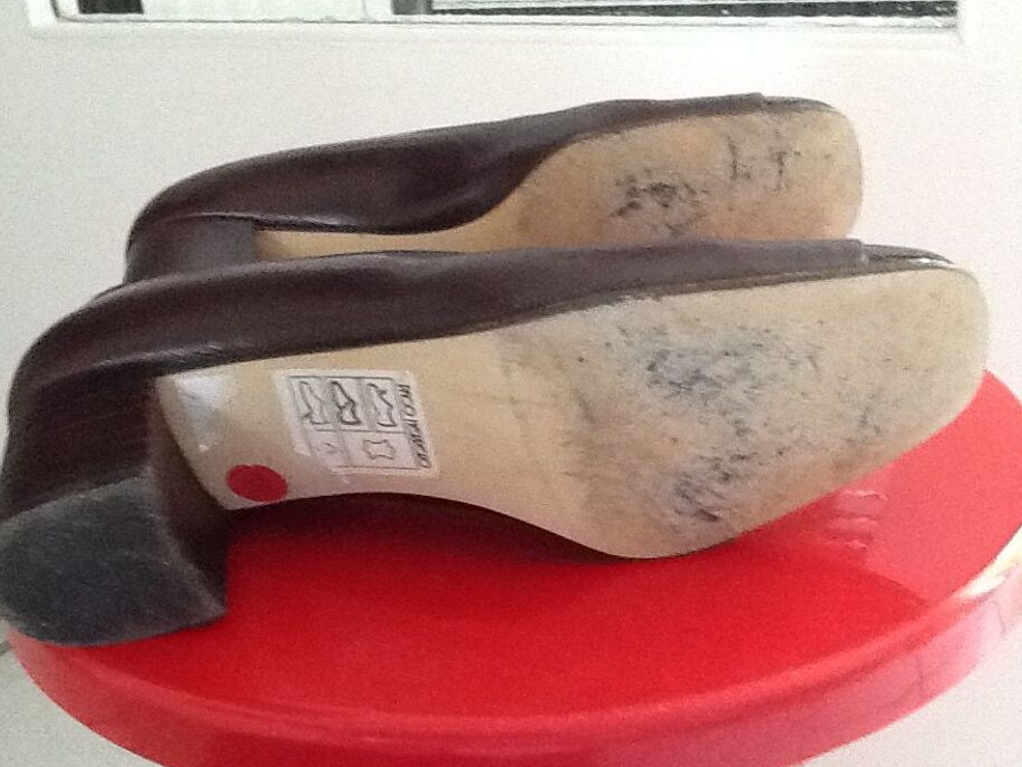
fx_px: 1417
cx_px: 541
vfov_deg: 30.3
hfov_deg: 39.6
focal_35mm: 48
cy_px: 391
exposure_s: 1/24
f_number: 2.4
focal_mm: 2.03
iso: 320
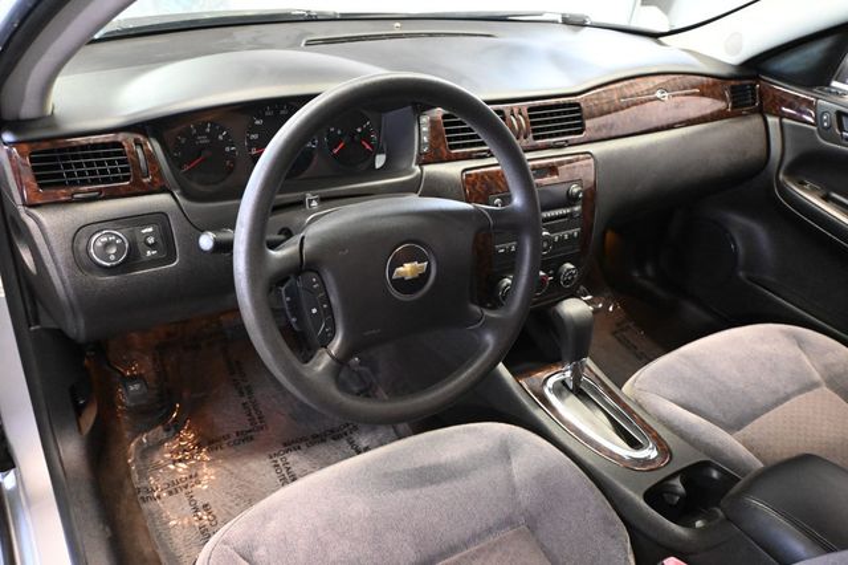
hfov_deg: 63.2
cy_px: 282
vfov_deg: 44.6
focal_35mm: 29
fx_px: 689
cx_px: 424
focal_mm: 19.5
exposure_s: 1/60
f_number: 3.8
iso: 6400
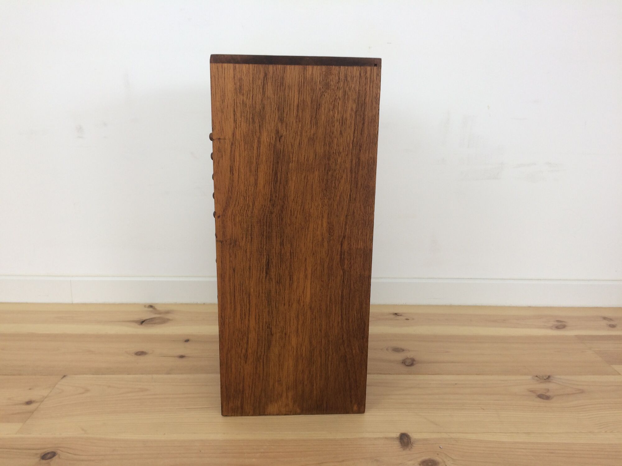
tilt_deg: -15.7
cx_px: 311
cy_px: 233
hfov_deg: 61.7
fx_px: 521
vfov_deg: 48.2
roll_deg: -1.4
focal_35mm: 29
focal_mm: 4.15
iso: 40
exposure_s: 1/50
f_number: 2.2
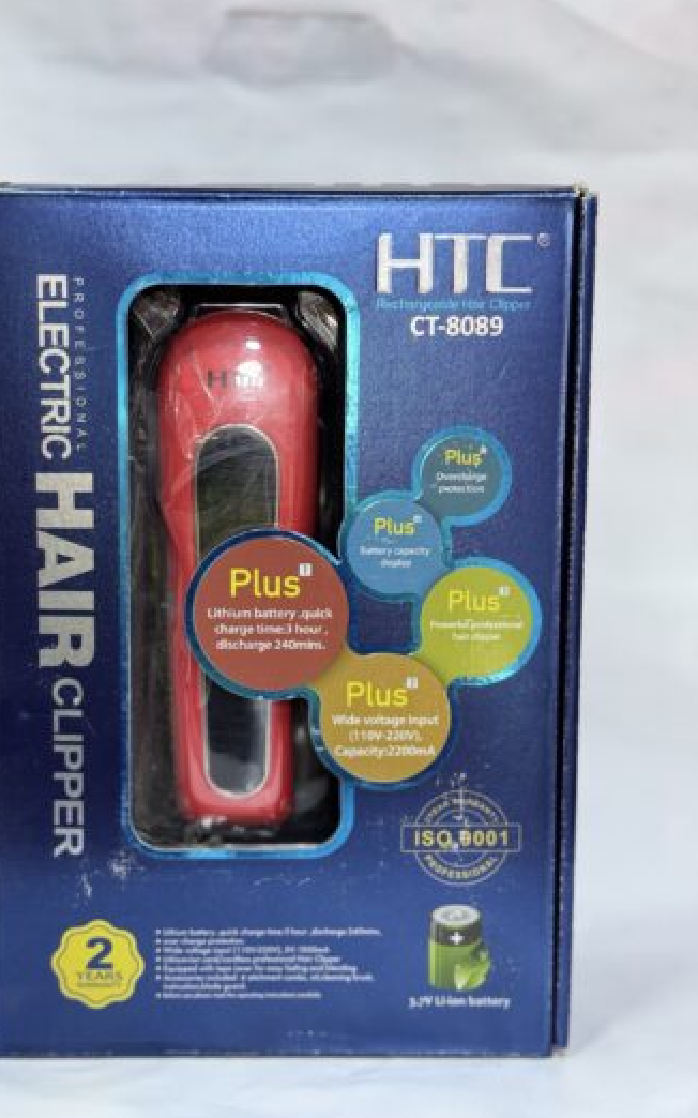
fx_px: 1584
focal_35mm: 52
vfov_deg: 38.9
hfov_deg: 24.8
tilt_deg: -11.5
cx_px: 280
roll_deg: -0.4
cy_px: 556
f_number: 1.78
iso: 100
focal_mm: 6.76
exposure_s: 1/100
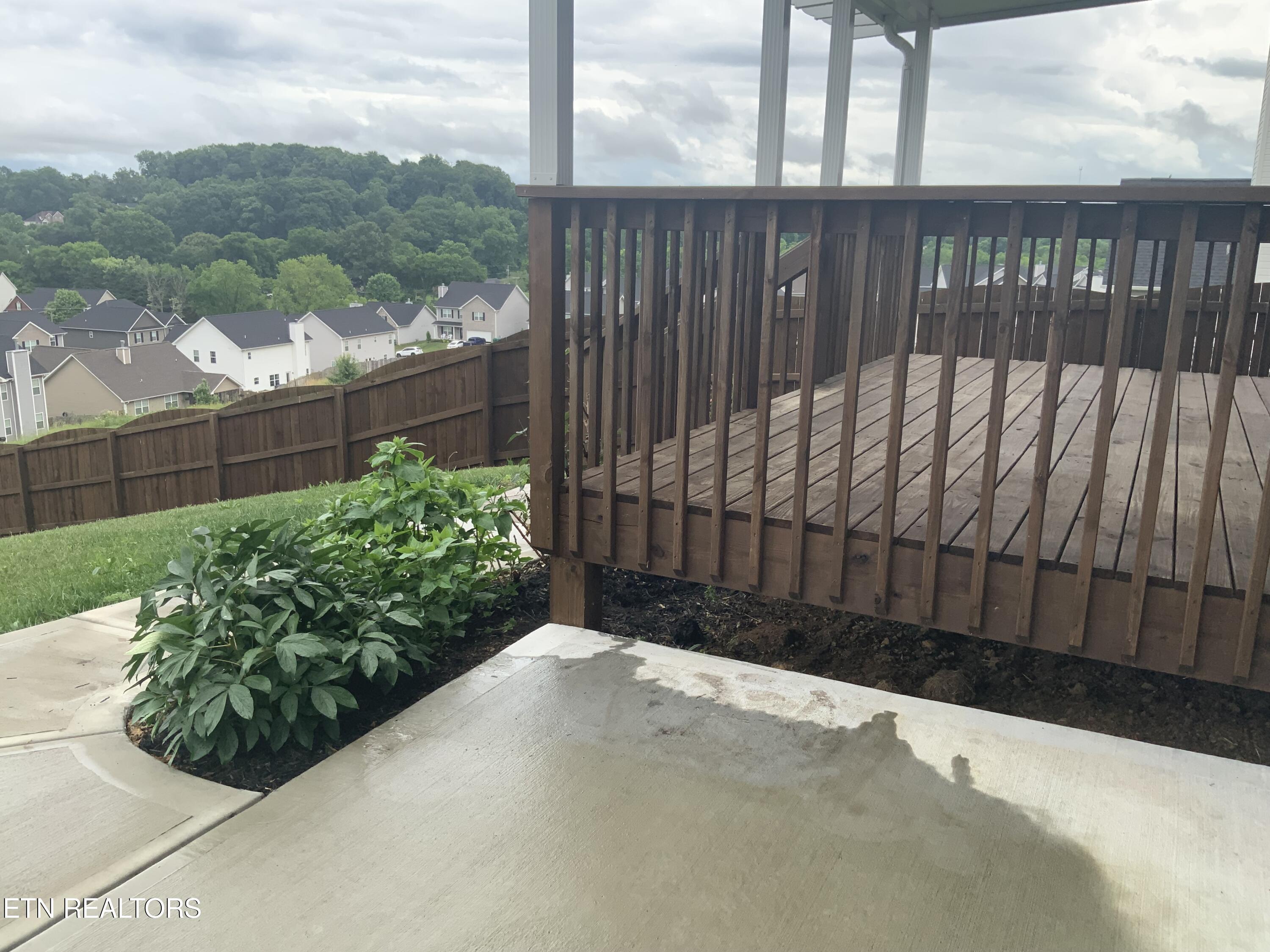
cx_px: 635
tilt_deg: -11.7
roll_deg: -0.4
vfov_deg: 48.2
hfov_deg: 61.7
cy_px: 476
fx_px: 1064
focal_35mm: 29
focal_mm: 3
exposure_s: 1/419
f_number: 1.8
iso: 16
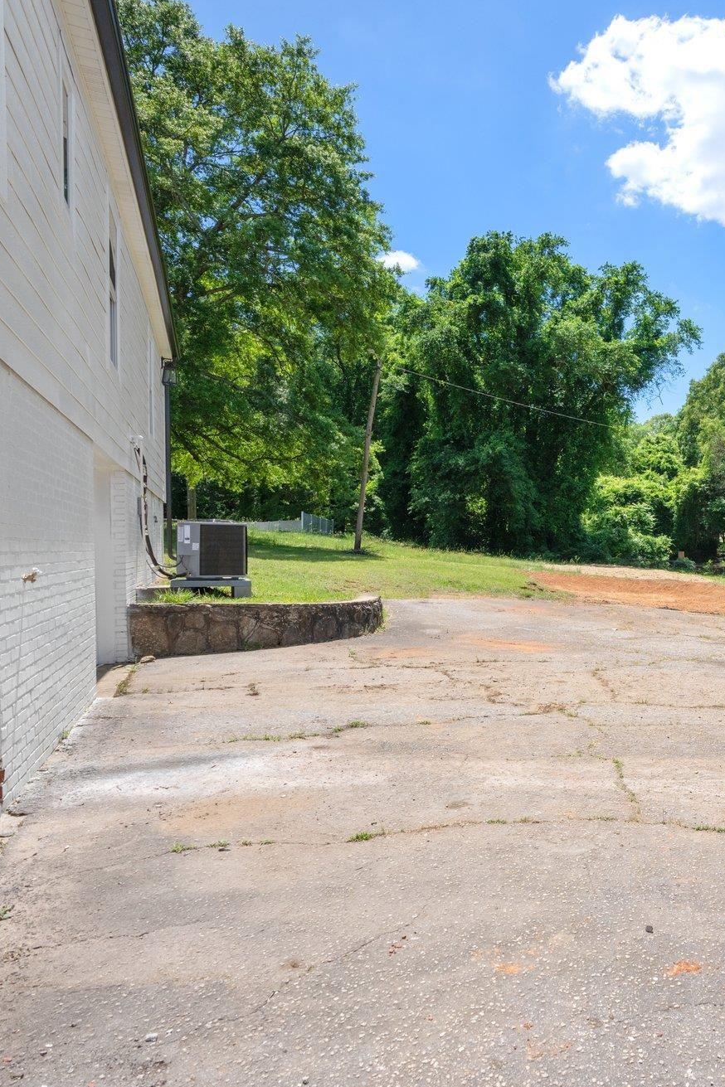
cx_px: 703
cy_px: 564
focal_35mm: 25
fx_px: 755
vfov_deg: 71.5
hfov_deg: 44.6
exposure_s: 1/1000
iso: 320
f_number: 8
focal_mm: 16
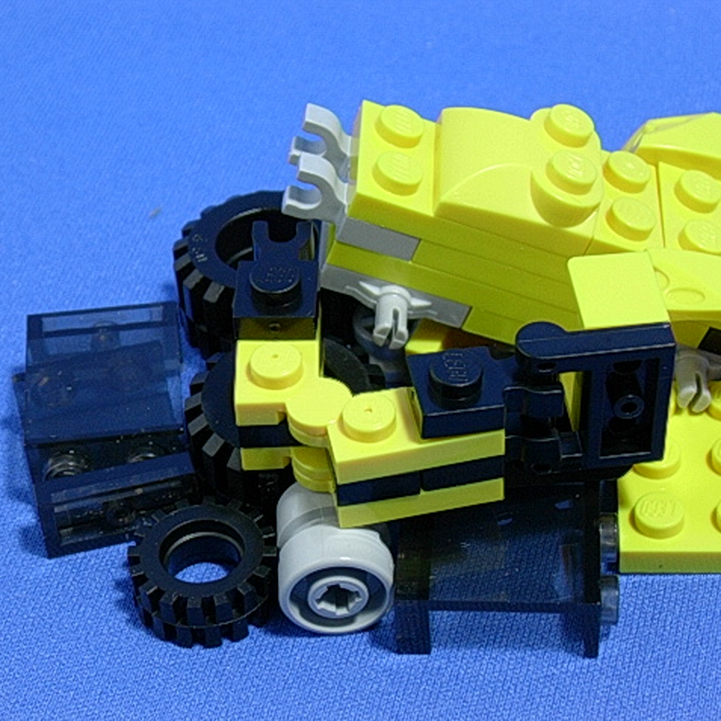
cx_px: 423
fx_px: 2097
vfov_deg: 19.5
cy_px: 361
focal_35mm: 89
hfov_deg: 19.5
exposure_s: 1/7.1
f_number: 3.8
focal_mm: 11.3
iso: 70
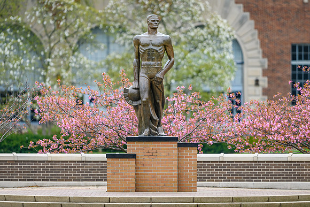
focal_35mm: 489
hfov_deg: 4.2
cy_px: 89
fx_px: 4216
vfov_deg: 2.8
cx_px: 155
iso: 110
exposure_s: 1/1000
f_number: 2.8
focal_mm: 400
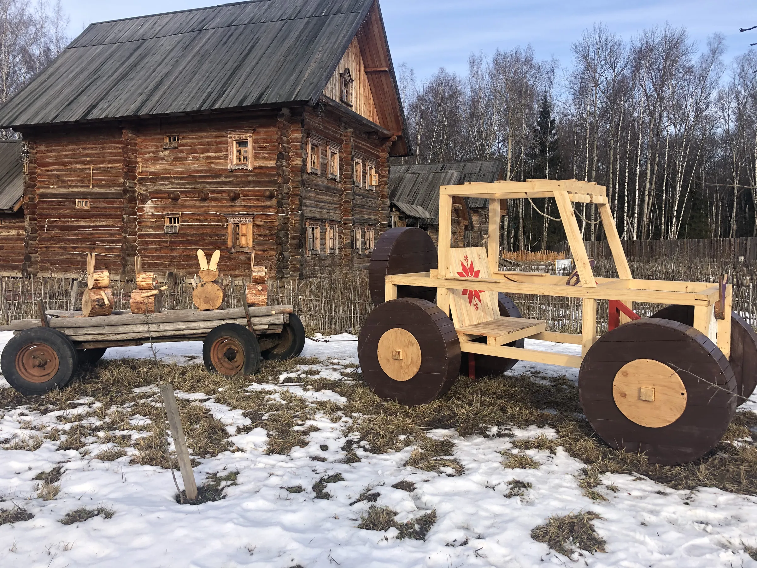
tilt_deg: -2.3
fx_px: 612
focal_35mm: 28
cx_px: 378
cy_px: 284
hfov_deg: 63.4
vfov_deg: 49.7
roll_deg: -0.9
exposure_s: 1/738
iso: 20
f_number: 1.8
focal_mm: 3.99
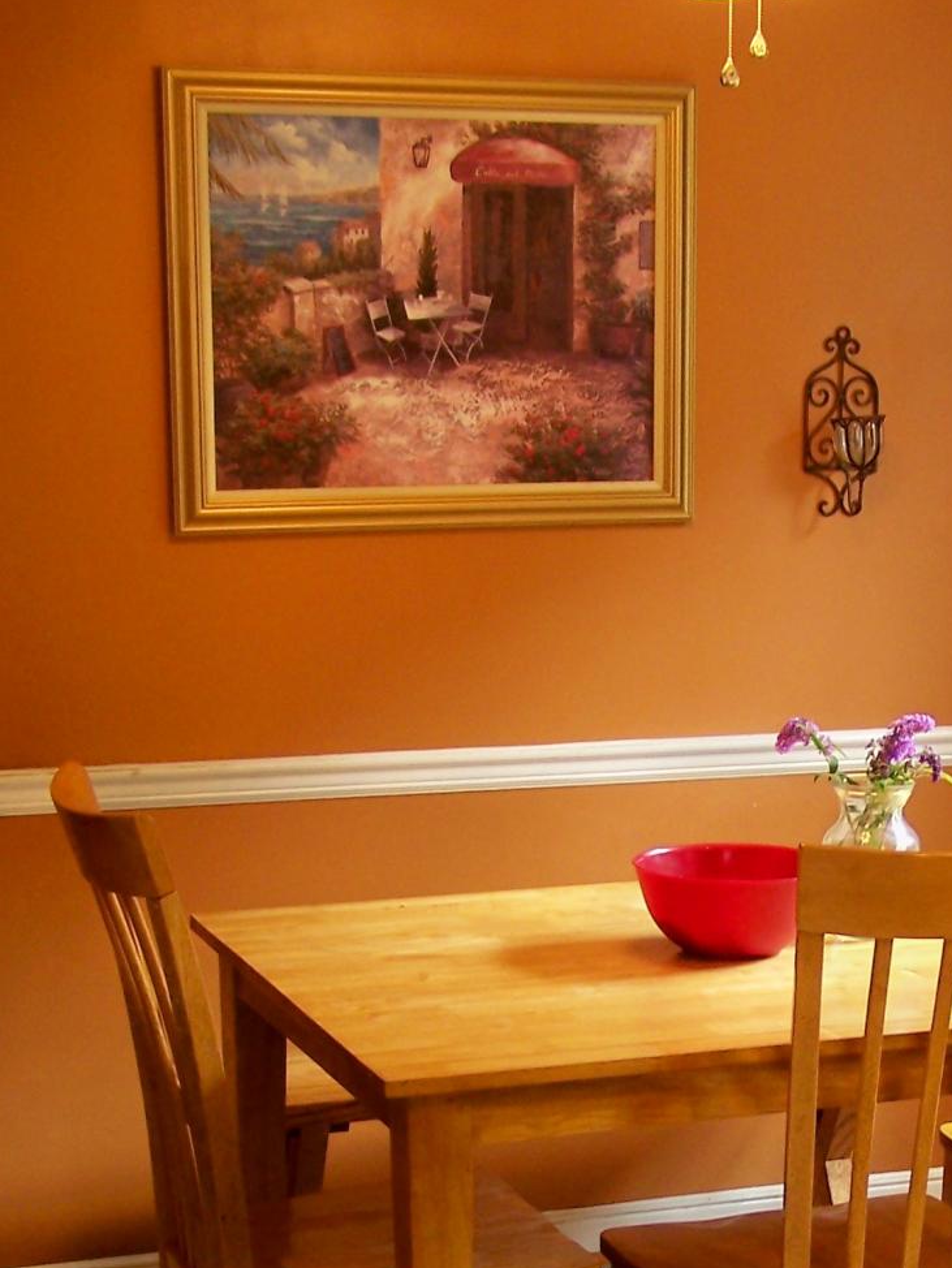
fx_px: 2859
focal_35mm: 78
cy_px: 1026
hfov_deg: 18.5
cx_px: 904
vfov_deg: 24.6
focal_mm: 6.3
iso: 64
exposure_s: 1/10
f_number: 2.8
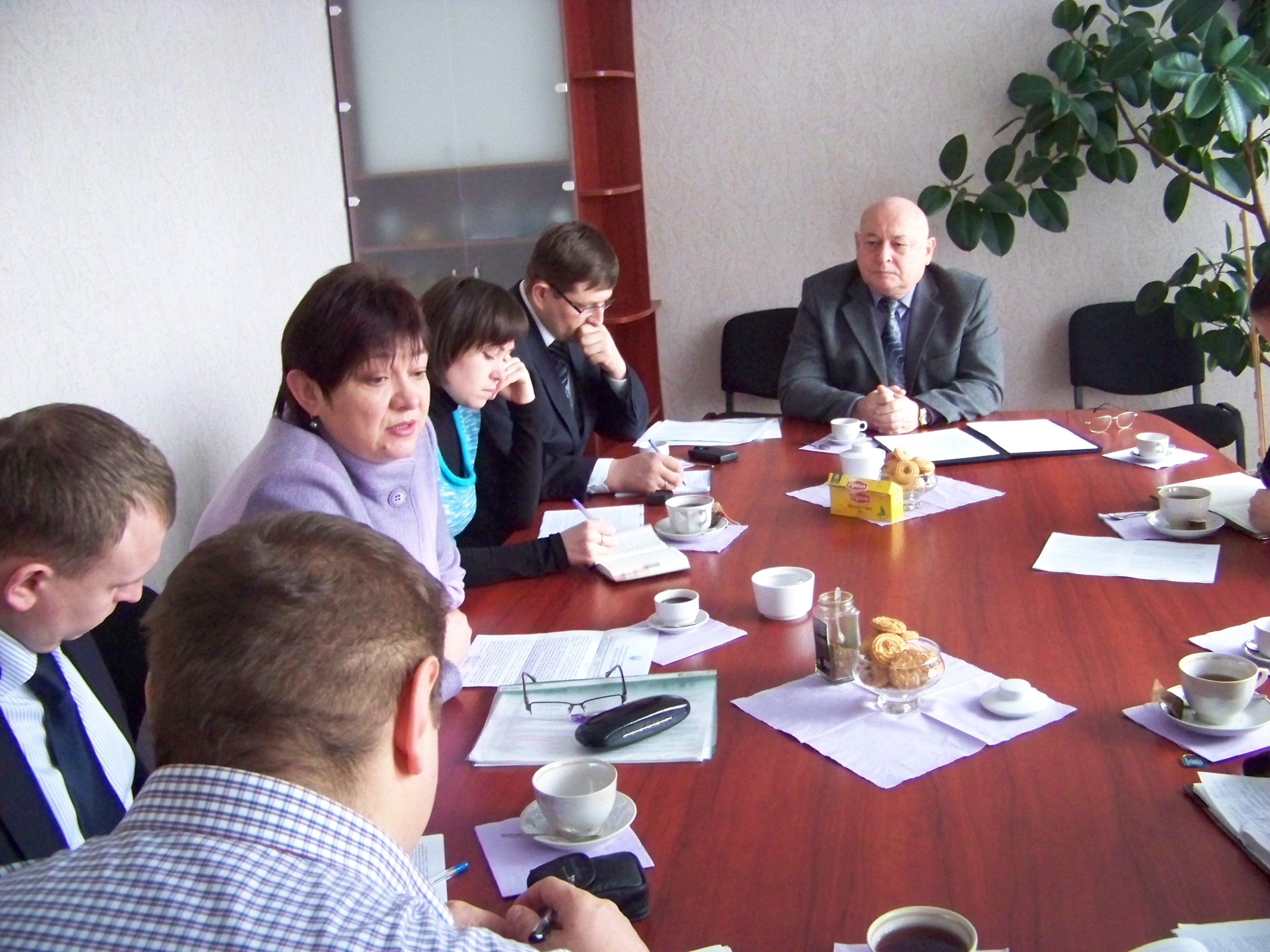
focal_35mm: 36
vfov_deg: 39.7
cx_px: 635
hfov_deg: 51.4
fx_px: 1321
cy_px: 476
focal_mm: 5.85
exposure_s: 1/30
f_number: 2.8
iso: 640
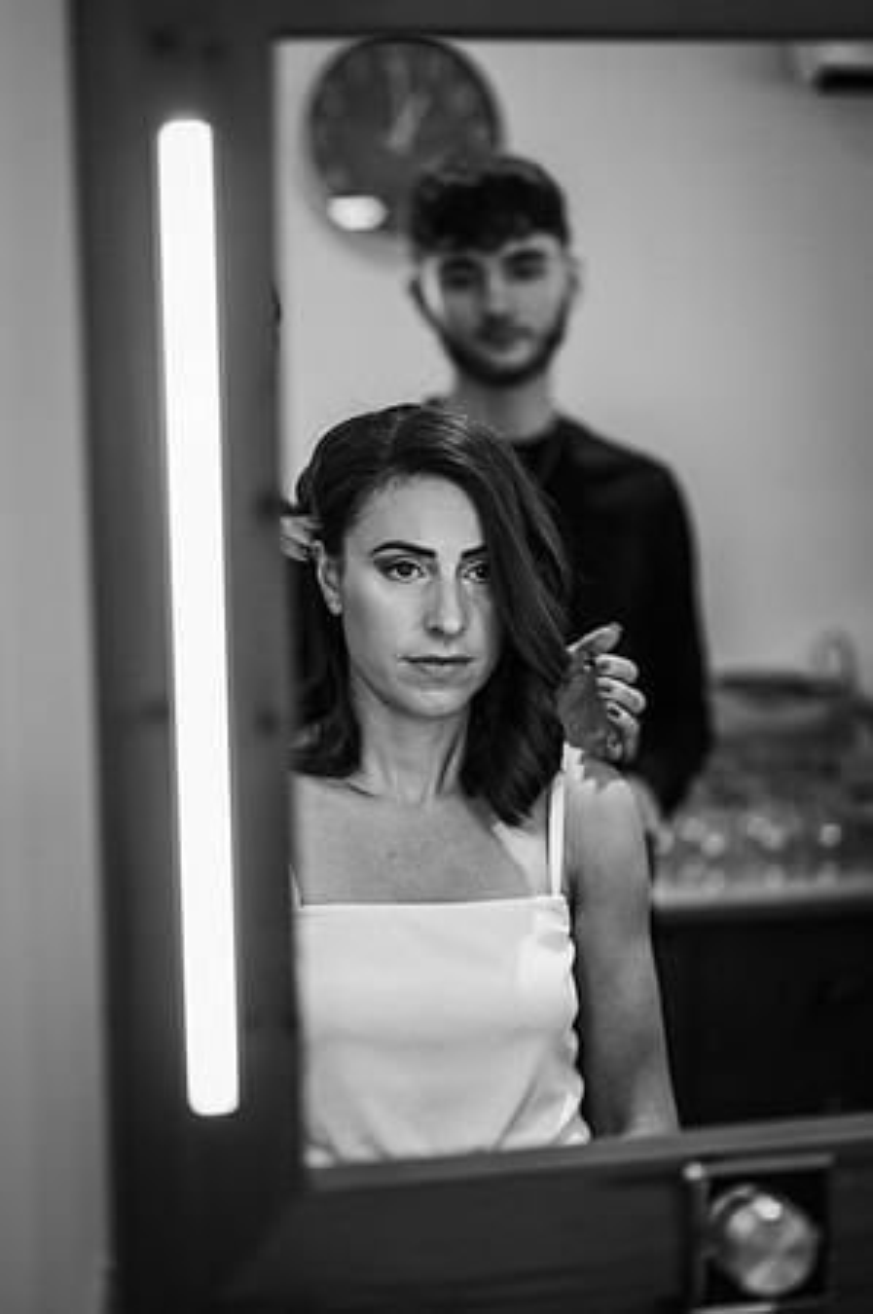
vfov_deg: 23.9
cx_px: 436
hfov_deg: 16.0
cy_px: 657
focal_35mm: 85
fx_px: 3099
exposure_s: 1/200
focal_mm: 85
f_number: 1.8
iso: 200
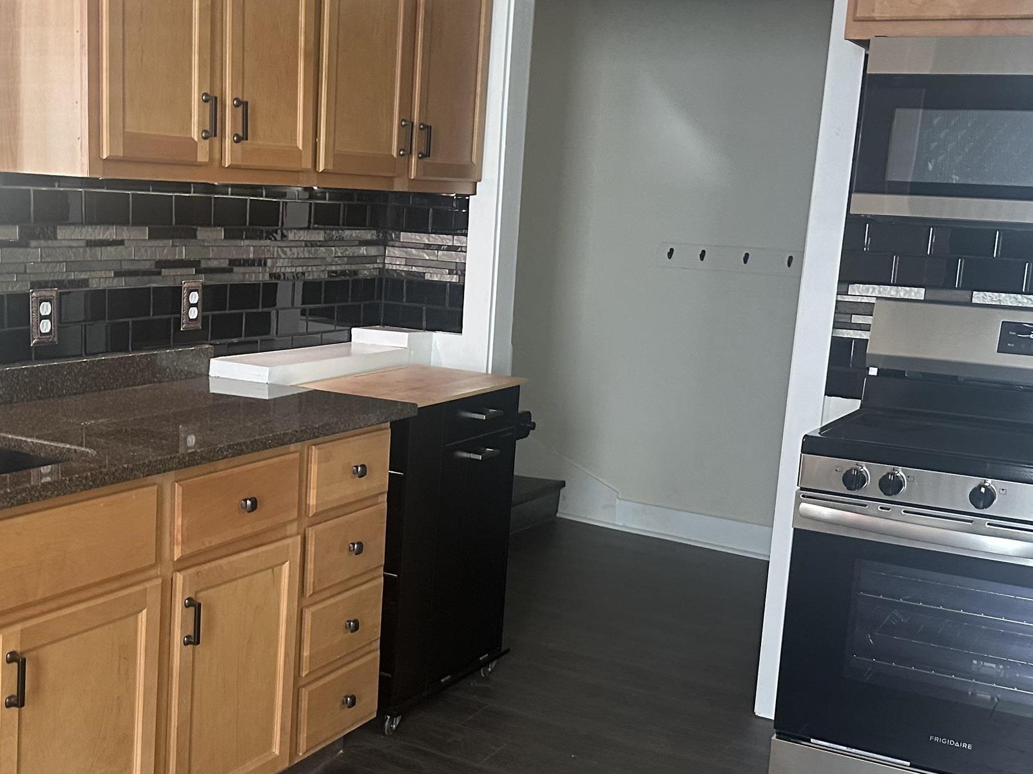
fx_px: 1373
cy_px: 464
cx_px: 392
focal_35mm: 46
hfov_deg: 41.0
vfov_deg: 31.4
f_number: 1.78
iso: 320
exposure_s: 1/60
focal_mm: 6.86
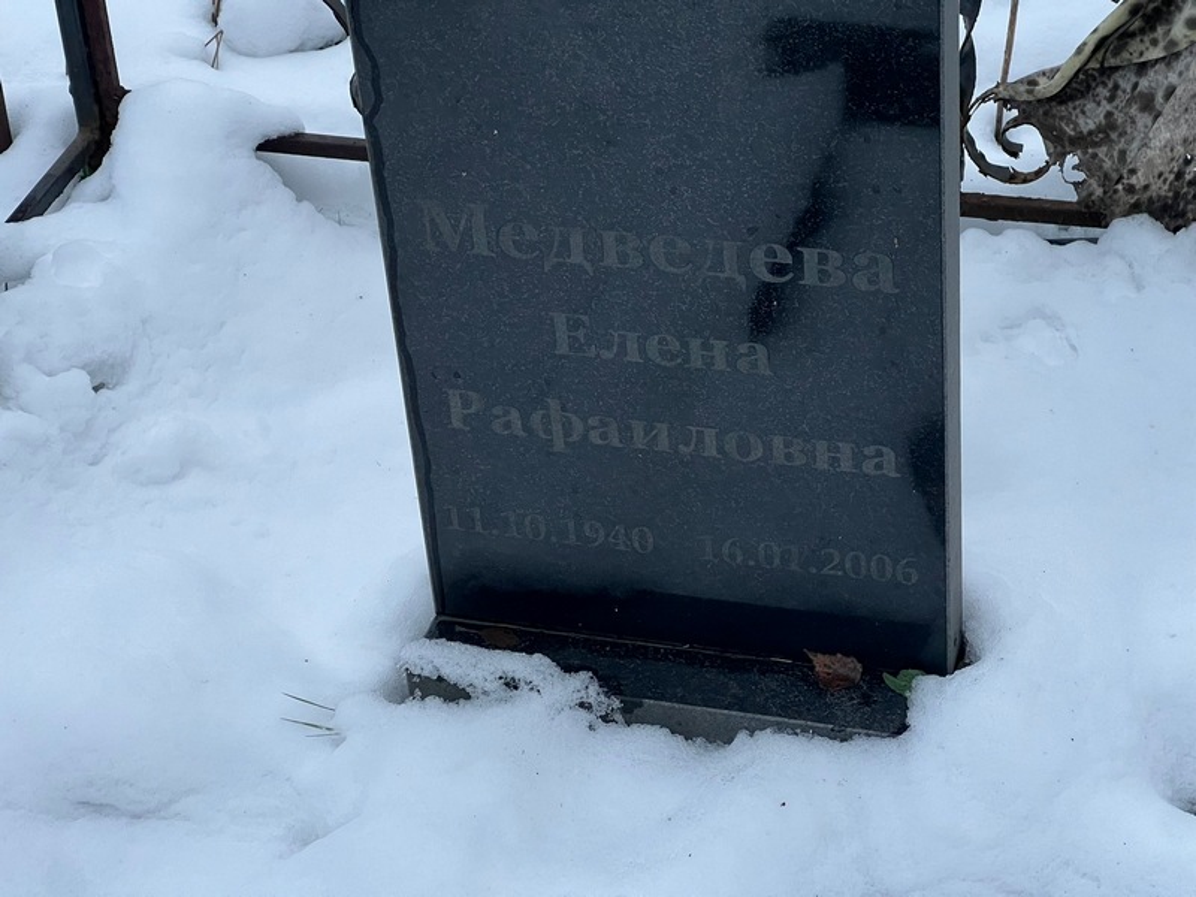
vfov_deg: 19.1
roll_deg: +1.1
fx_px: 2660
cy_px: 448
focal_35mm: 77
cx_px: 598
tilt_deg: -34.7
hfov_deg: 25.3
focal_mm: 9
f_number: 2.8
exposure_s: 1/84
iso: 200
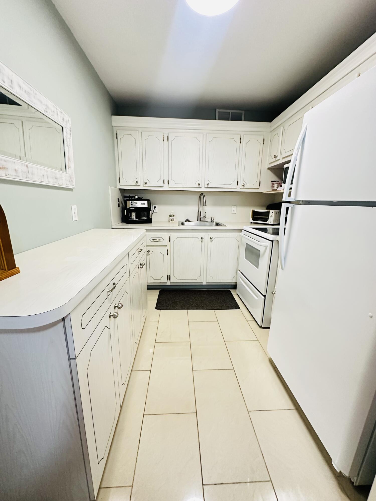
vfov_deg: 102.1
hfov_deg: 85.7
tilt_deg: -13.4
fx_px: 203
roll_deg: -0.8
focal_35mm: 14
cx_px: 188
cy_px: 250
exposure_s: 1/59
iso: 500
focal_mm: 2.22
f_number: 2.2
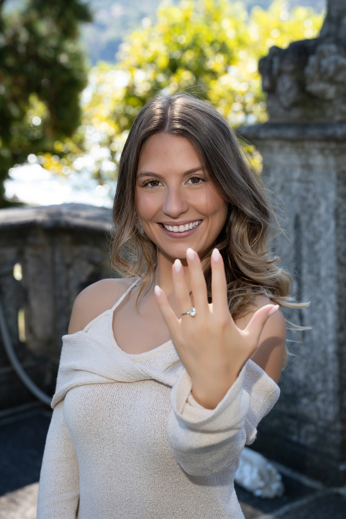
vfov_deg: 29.7
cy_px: 260
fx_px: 980
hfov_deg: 20.0
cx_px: 173
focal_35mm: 68
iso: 250
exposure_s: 1/250
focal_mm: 68
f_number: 5.6
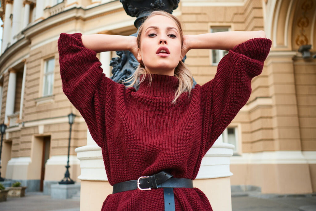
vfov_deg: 37.9
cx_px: 158
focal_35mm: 35
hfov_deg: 54.4
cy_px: 106
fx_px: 307
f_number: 2.2
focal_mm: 23
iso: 400
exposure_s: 1/250
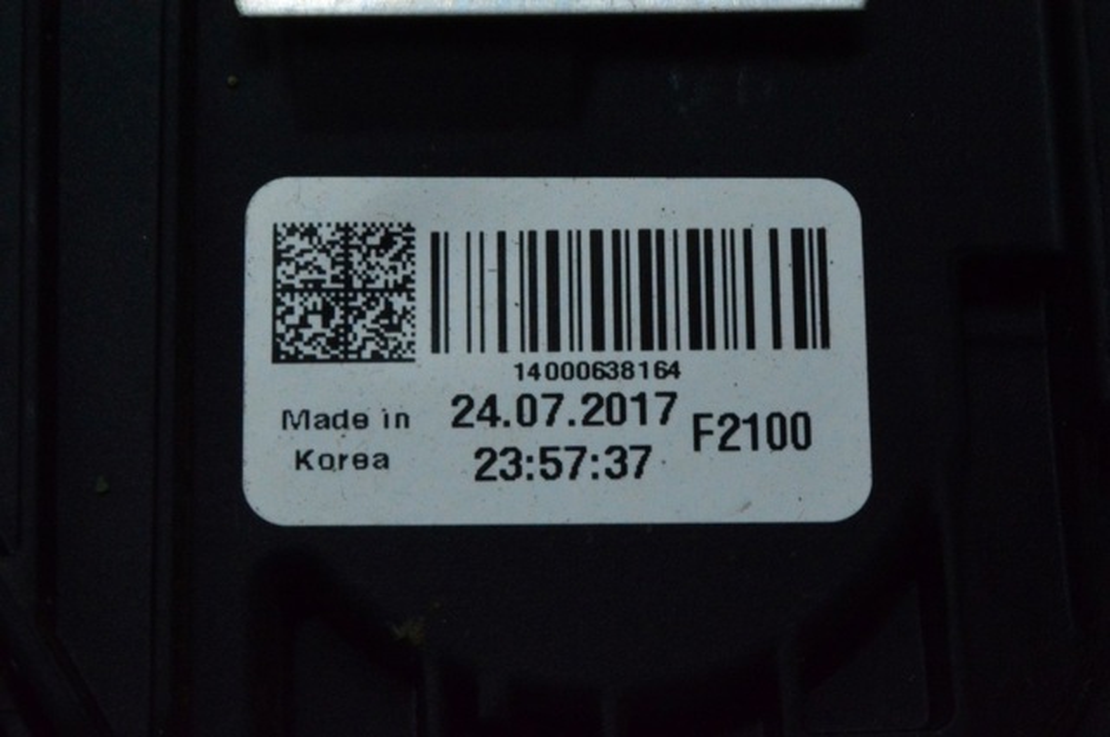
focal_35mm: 82
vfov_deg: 16.5
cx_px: 555
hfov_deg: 24.6
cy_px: 368
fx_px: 2540
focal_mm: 55
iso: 6400
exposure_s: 1/50
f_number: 36
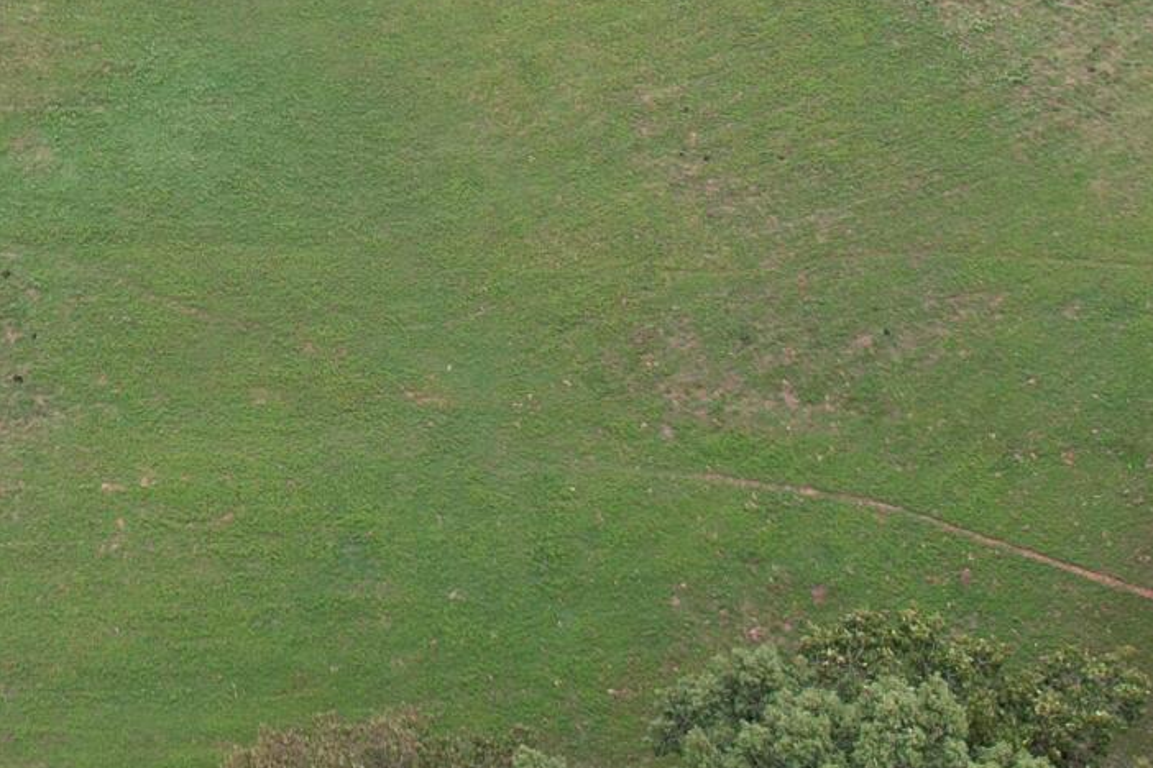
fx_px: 3010
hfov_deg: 21.0
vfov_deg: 13.3
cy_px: -558
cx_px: 16
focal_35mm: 94
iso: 100
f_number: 2.8
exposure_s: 1/350
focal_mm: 8.38
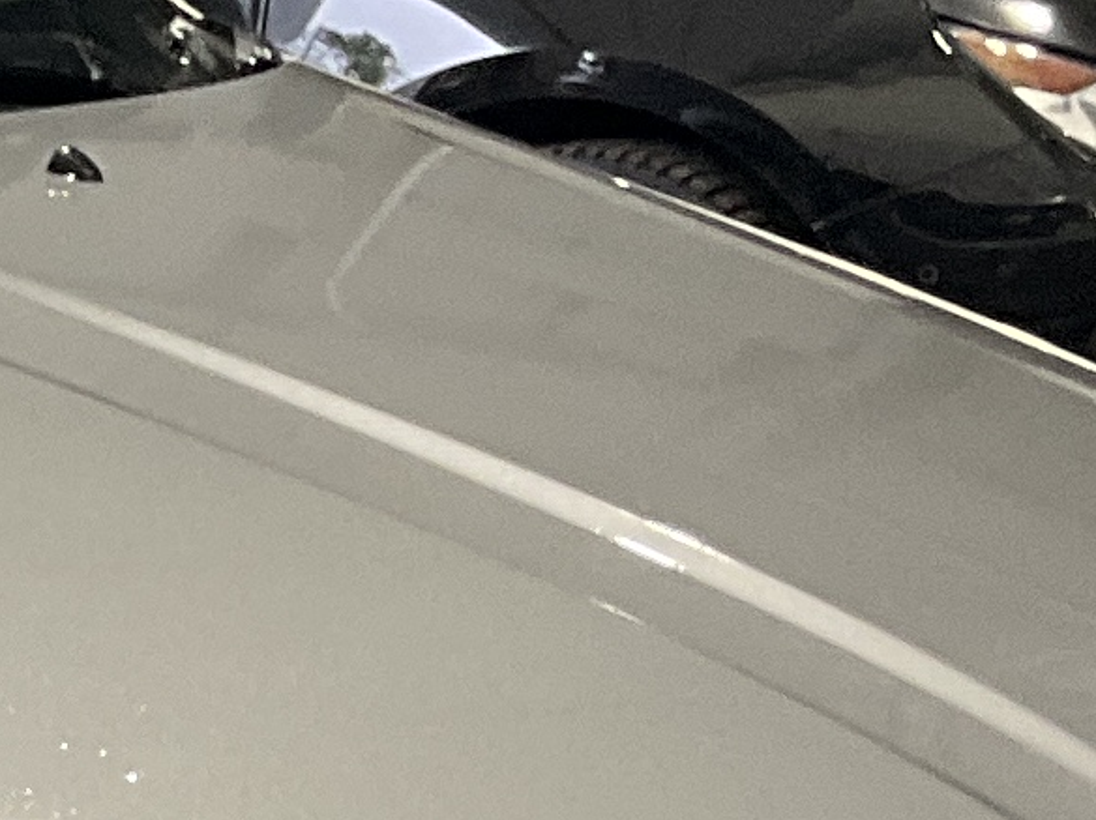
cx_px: -1390
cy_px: 1142
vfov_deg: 7.3
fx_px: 6328
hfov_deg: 9.1
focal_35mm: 200
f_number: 1.8
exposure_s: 1/60
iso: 64
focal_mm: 3
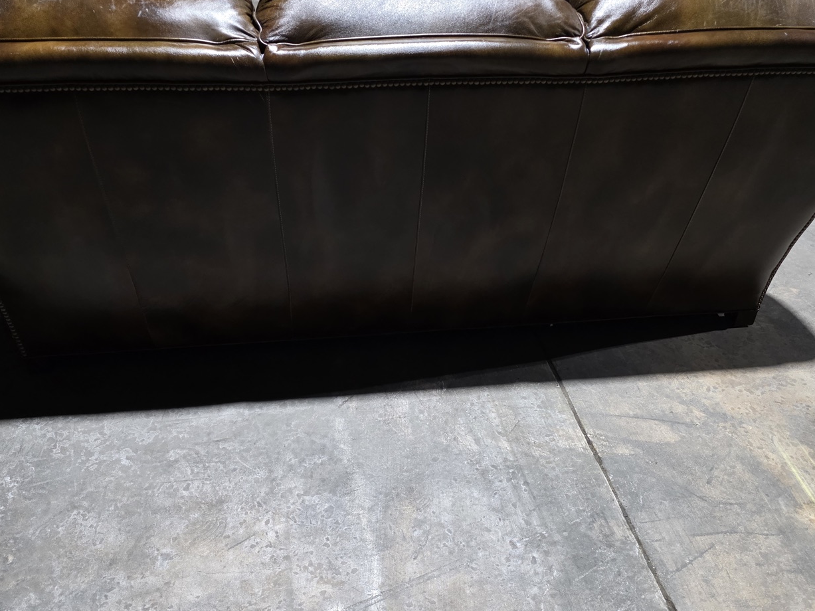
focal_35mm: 30
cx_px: 381
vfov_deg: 46.7
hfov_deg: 59.9
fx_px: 706
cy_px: 339
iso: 800
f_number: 1.7
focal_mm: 6.3
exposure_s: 1/120
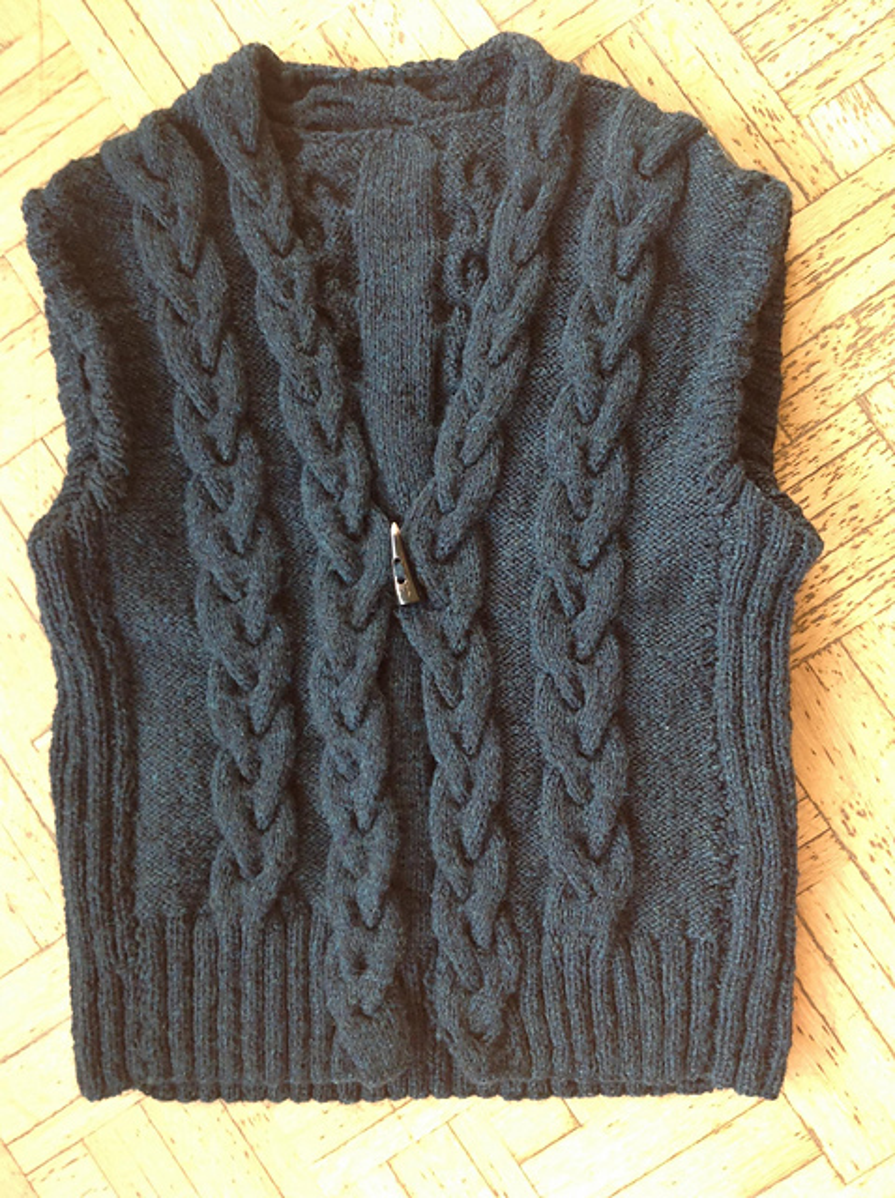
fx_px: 1210
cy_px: 599
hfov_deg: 40.6
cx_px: 448
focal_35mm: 35
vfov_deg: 52.7
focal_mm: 4.28
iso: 50
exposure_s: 1/15
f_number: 2.4
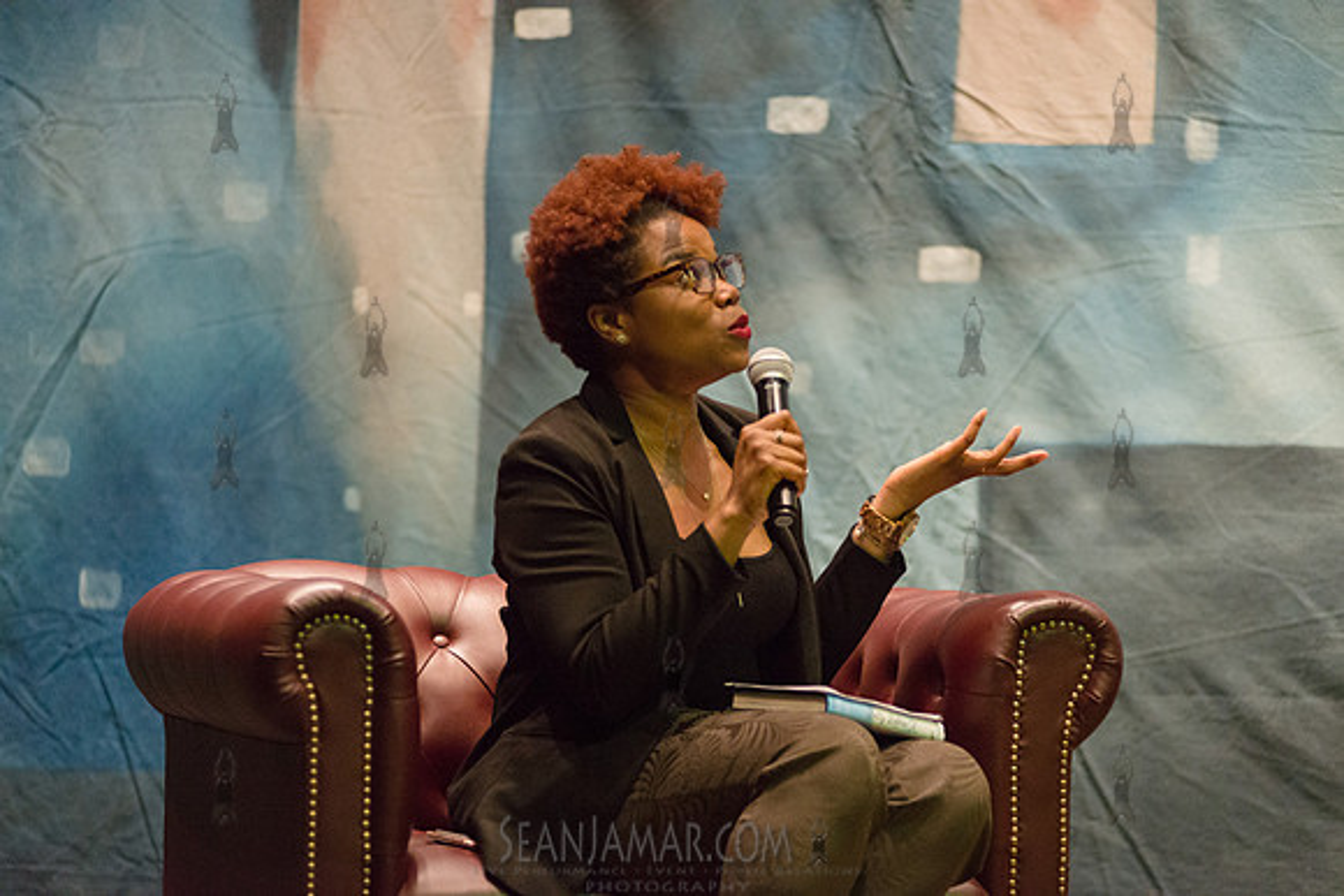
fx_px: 5414
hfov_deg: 14.2
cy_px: 448
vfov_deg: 9.5
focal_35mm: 145
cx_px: 672
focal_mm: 145
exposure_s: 1/250
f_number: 2.8
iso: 4000
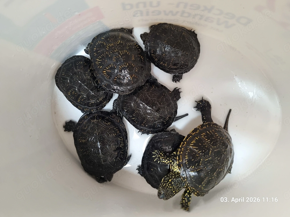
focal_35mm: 26
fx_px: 218
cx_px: 145
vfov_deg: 53.1
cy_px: 108
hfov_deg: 67.3
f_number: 1.8
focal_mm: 5.4
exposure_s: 1/50
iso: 800
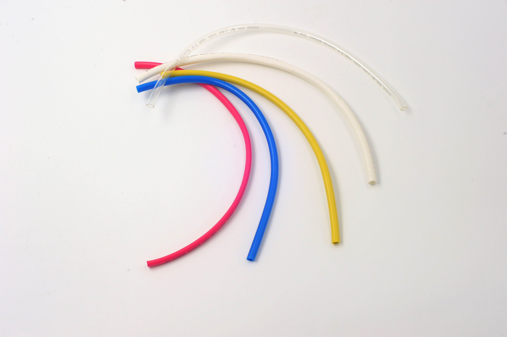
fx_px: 704
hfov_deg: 39.6
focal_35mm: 50
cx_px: 254
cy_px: 168
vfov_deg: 27.0
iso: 500
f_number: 14
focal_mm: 50
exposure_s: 1/80
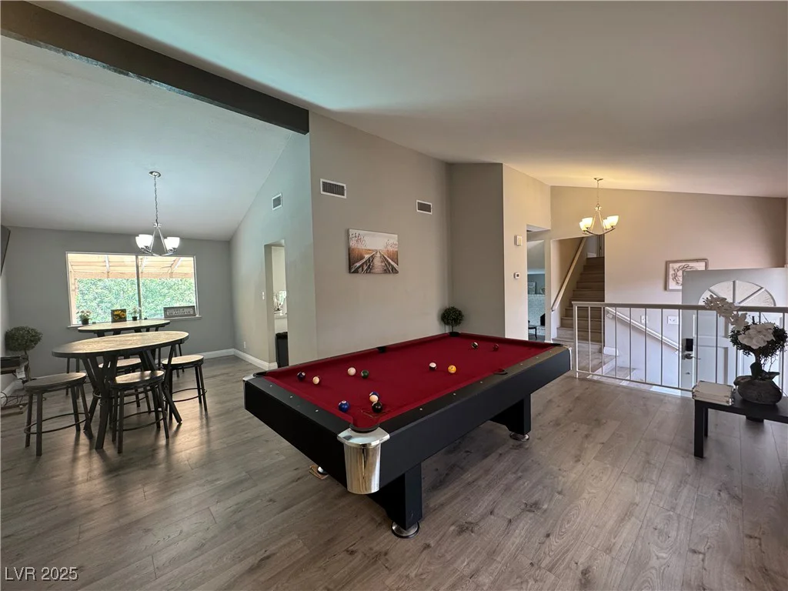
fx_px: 319
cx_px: 394
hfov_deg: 102.1
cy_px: 296
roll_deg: +1.9
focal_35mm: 14
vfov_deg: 85.7
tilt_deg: -2.8
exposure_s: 1/120
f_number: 2.2
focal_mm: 2.22
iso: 250
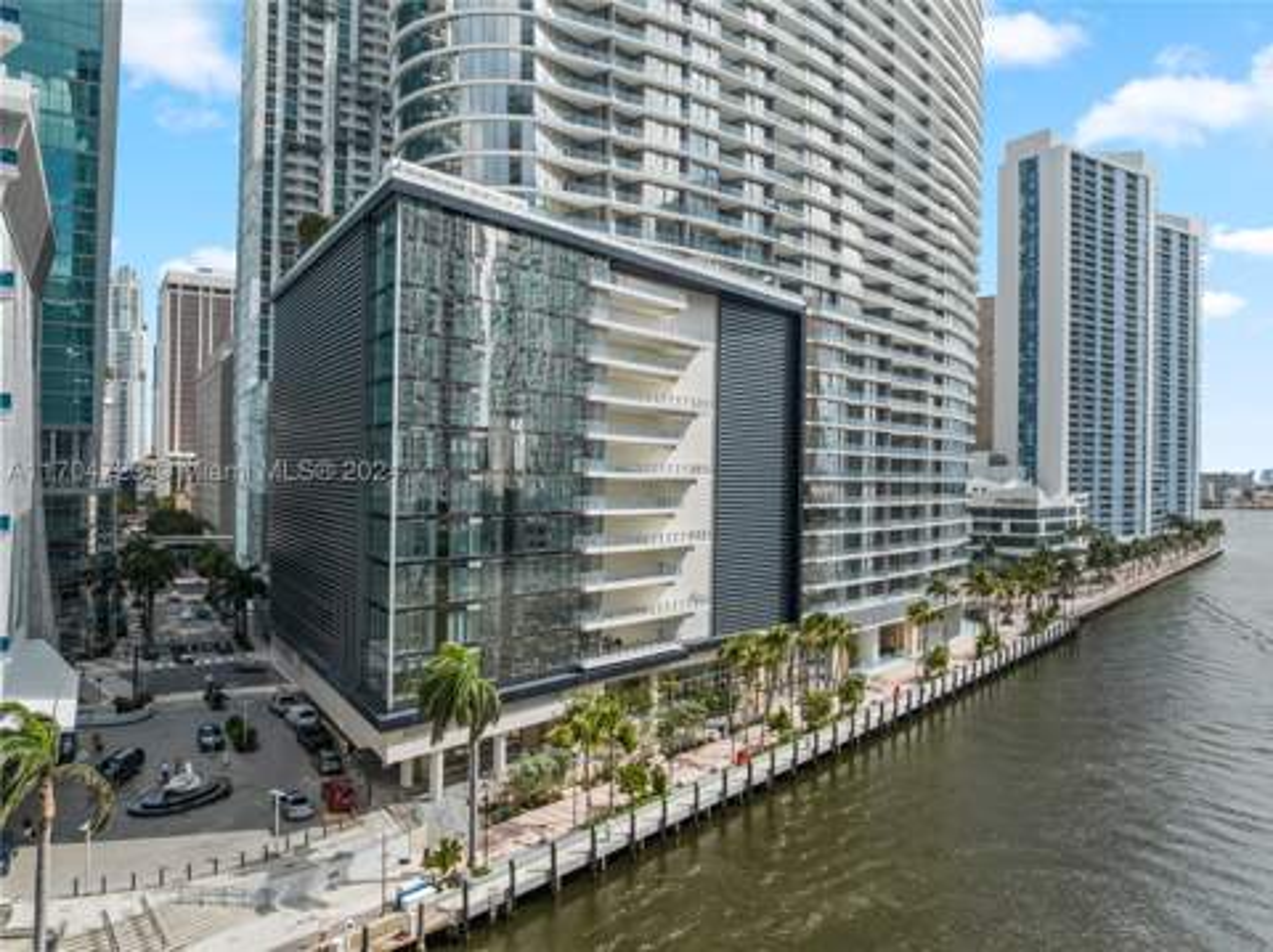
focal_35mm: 24
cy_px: 476
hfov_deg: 71.7
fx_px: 882
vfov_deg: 56.7
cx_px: 636
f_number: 2.8
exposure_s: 1/2000
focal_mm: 12.29
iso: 130
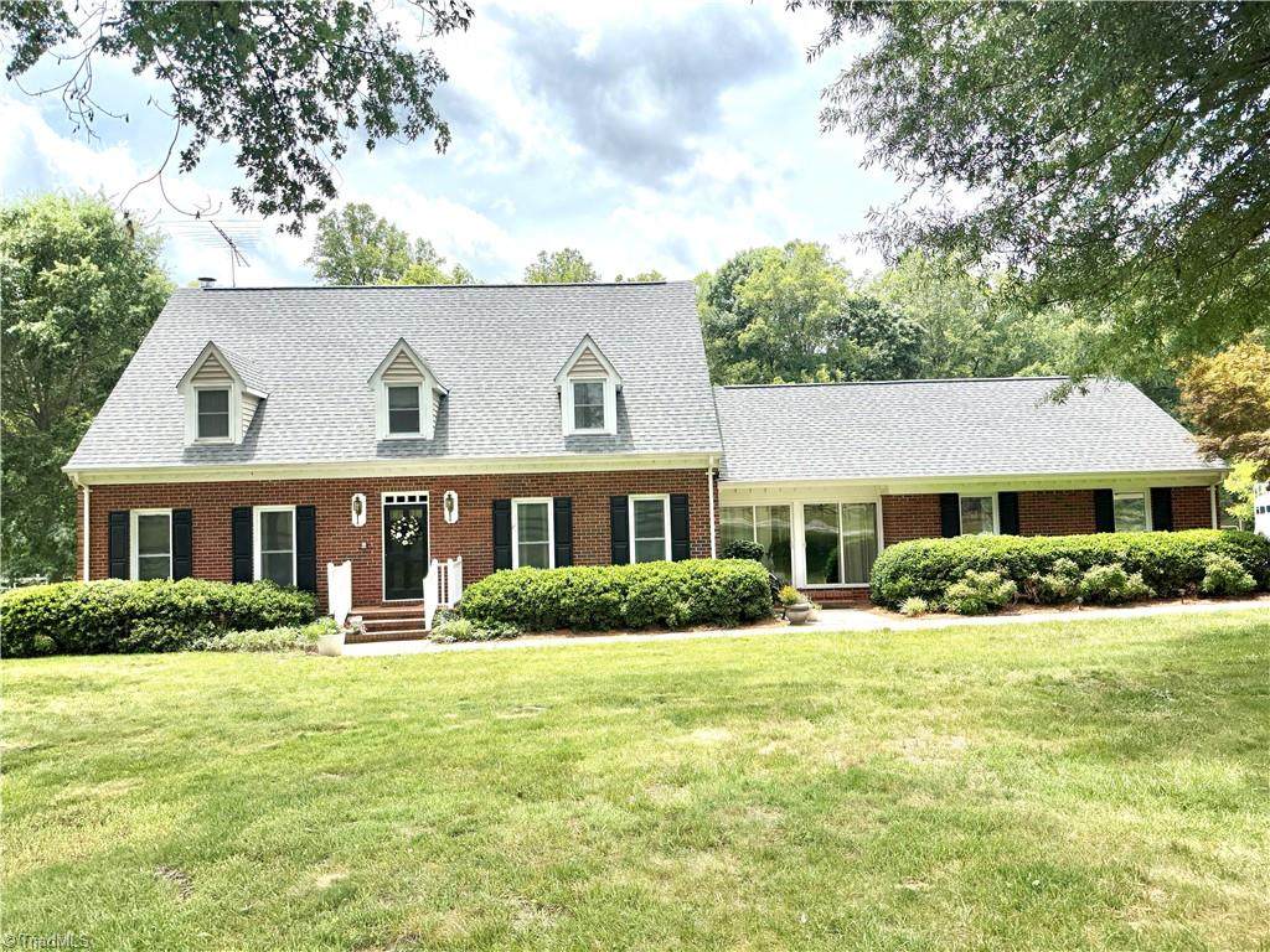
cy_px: 476
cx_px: 635
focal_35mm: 24
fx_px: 881
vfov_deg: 56.8
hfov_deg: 71.6
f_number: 1.78
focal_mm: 6.76
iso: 100
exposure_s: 1/3584
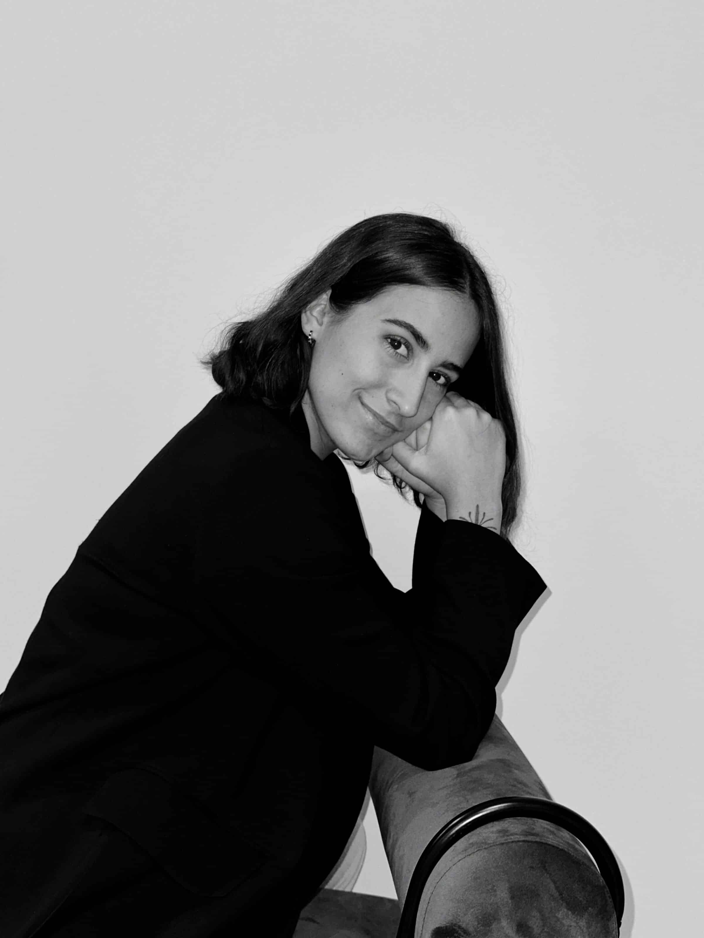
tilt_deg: -6.6
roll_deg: -0.9
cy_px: 469
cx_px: 352
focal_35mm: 48
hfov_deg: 30.3
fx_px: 1302
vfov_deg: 39.7
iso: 50
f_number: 1.78
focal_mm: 6.86
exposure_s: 1/13
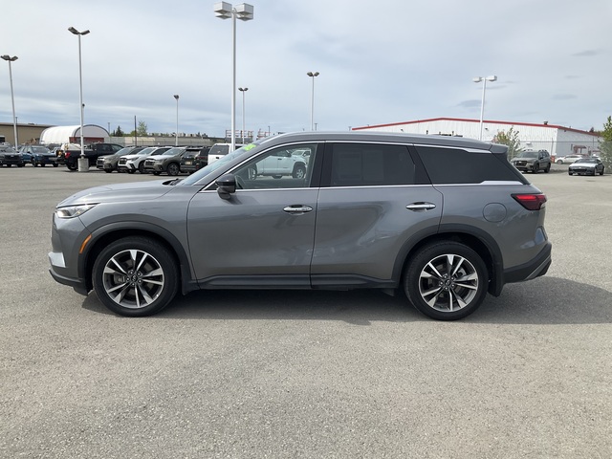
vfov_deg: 48.2
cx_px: 306
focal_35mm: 29
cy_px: 230
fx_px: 513
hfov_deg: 61.7
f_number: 1.8
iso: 25
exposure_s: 1/2320
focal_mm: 3
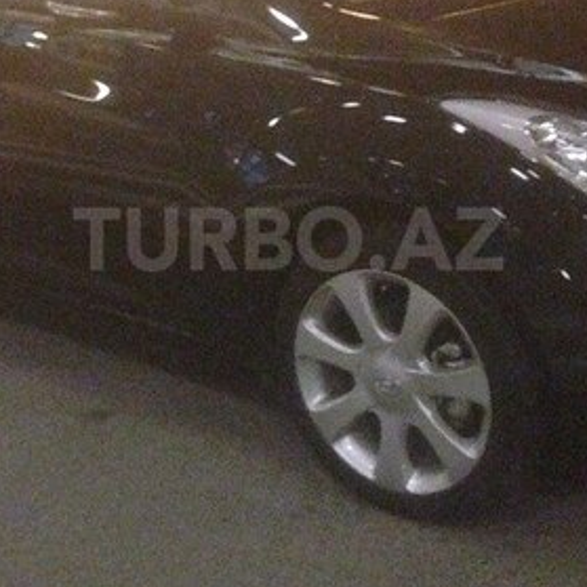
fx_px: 1324
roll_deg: +2.3
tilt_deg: -20.5
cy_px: 239
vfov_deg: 25.0
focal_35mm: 69
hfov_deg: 25.0
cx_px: 288
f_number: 2.4
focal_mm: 4.12
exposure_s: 1/15
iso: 1600
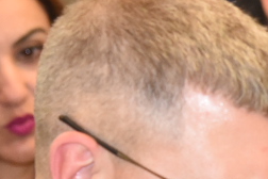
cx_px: 683
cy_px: 223
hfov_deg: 3.2
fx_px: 4794
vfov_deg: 2.1
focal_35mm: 644
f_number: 5.6
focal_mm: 100
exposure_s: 1/80
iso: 3200
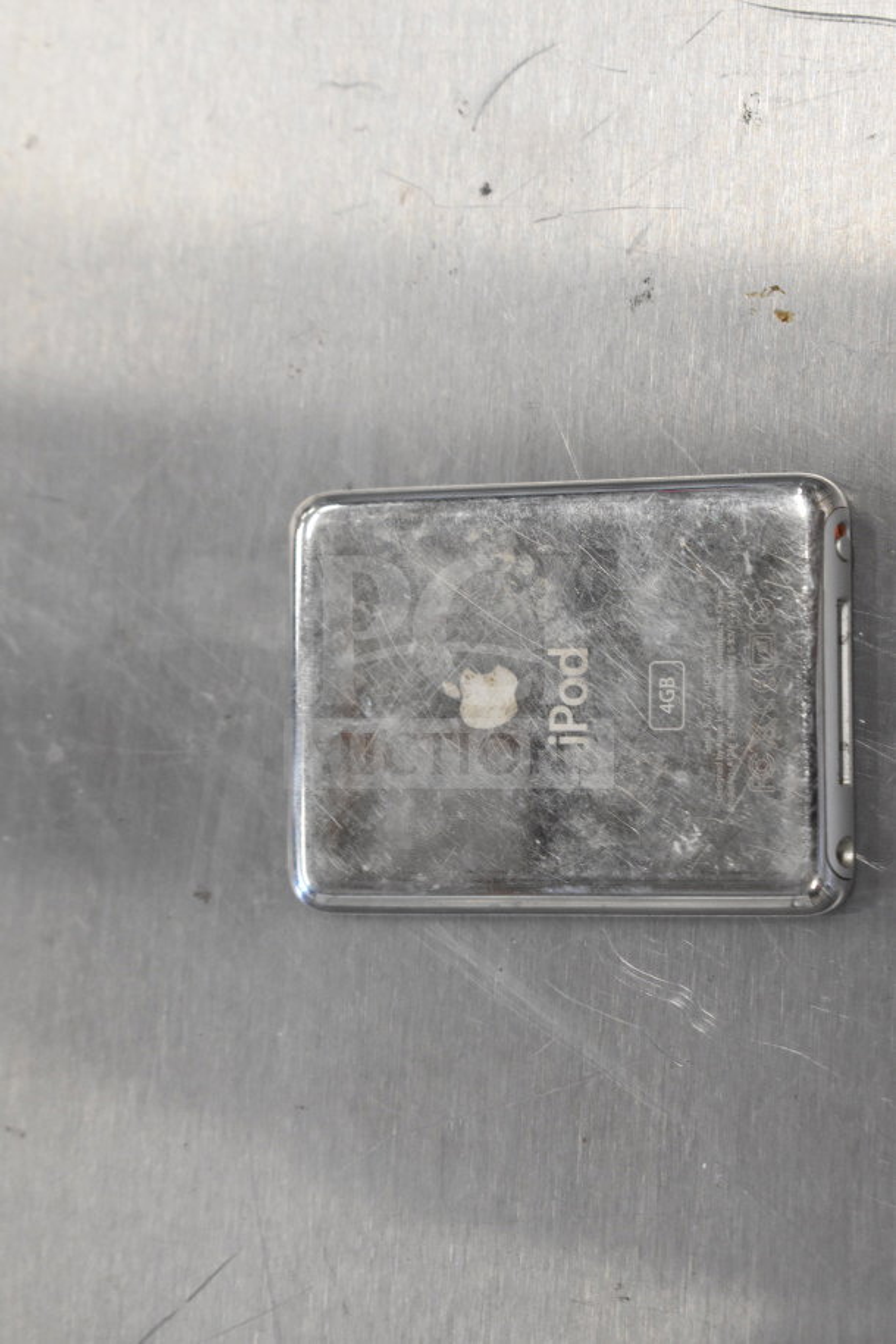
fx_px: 3080
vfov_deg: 24.6
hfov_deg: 16.6
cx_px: 448
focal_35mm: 82
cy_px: 672
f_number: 5.6
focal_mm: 55
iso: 2800
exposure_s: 1/100
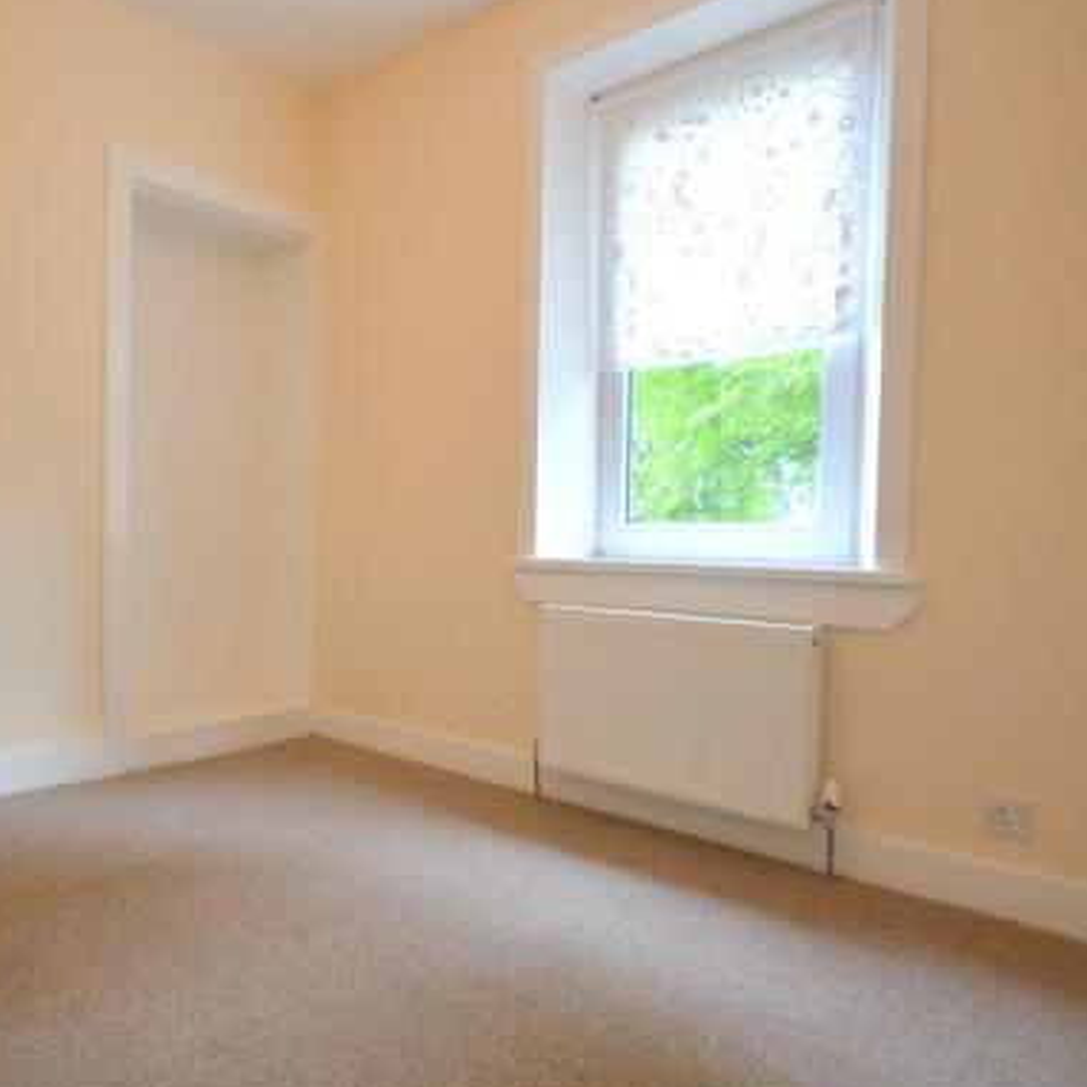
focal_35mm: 22
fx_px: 782
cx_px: 400
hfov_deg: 68.4
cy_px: 561
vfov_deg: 69.6
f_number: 4
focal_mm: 10
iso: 800
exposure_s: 1/60
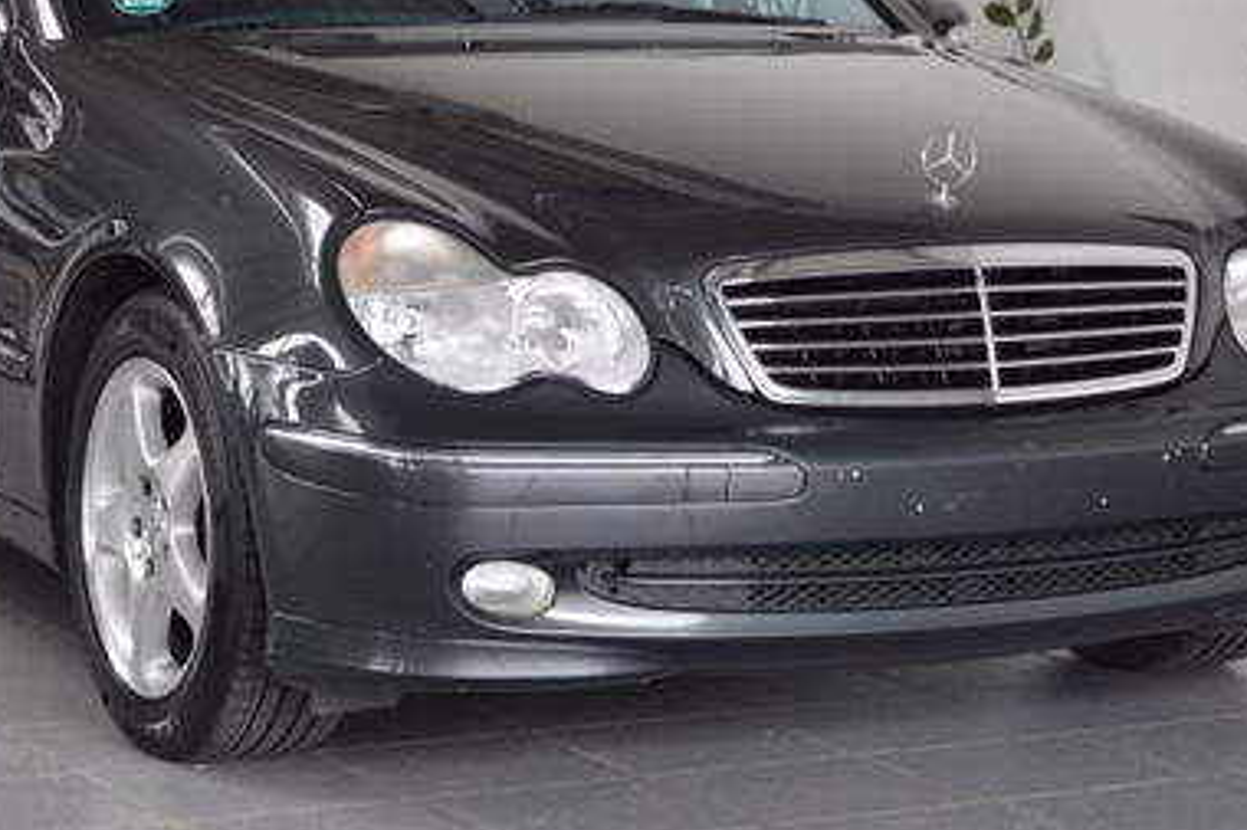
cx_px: 532
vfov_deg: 12.9
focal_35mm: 106
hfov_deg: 19.3
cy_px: 269
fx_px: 3670
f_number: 4.8
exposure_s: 1/50
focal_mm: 42
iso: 400
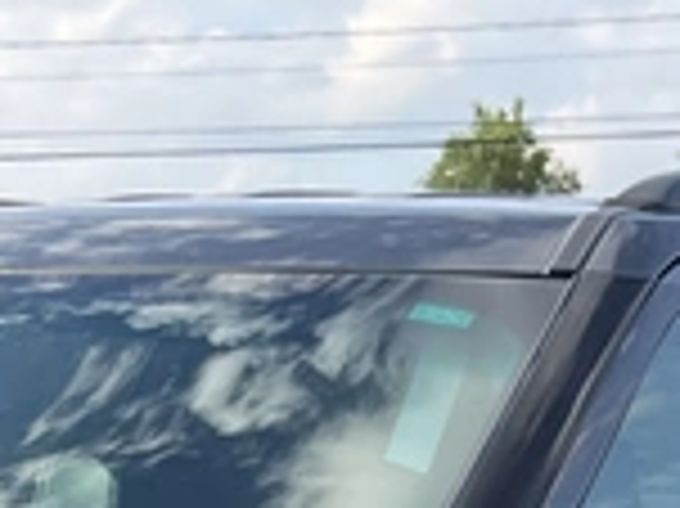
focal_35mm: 144
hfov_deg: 13.2
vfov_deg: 9.3
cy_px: 1198
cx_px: -239
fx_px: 2827
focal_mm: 3
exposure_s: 1/568
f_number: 1.8
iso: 25
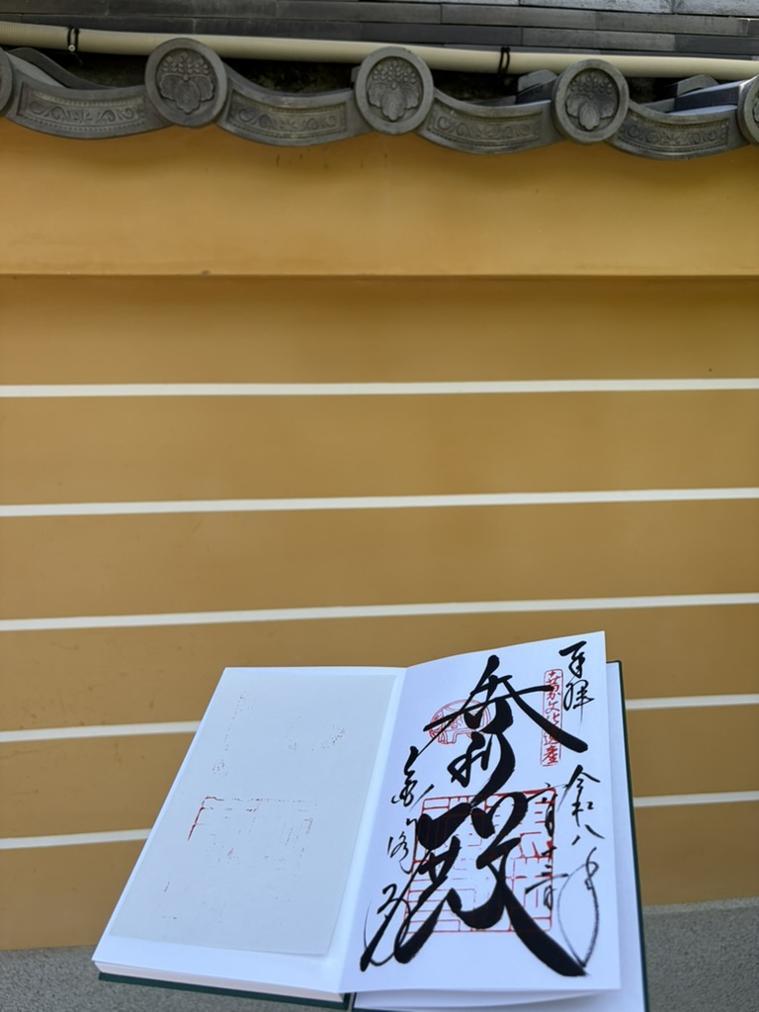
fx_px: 760
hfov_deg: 53.1
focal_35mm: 26
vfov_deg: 67.3
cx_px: 380
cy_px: 506
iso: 50
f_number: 1.6
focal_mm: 5.96
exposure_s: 1/1239
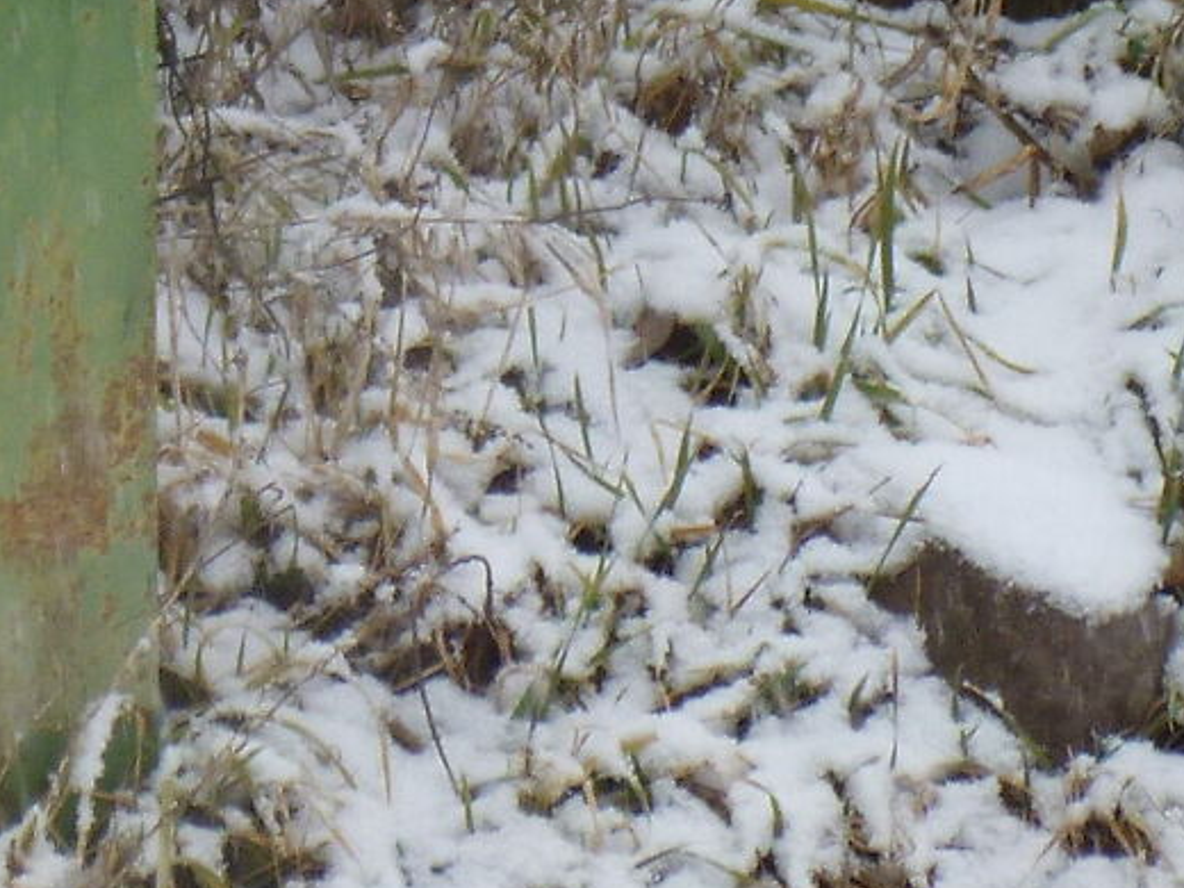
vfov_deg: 2.6
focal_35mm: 572
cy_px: -965
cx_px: -114
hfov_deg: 3.5
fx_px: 19565
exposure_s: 1/100
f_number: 4.9
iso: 100
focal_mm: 22.1
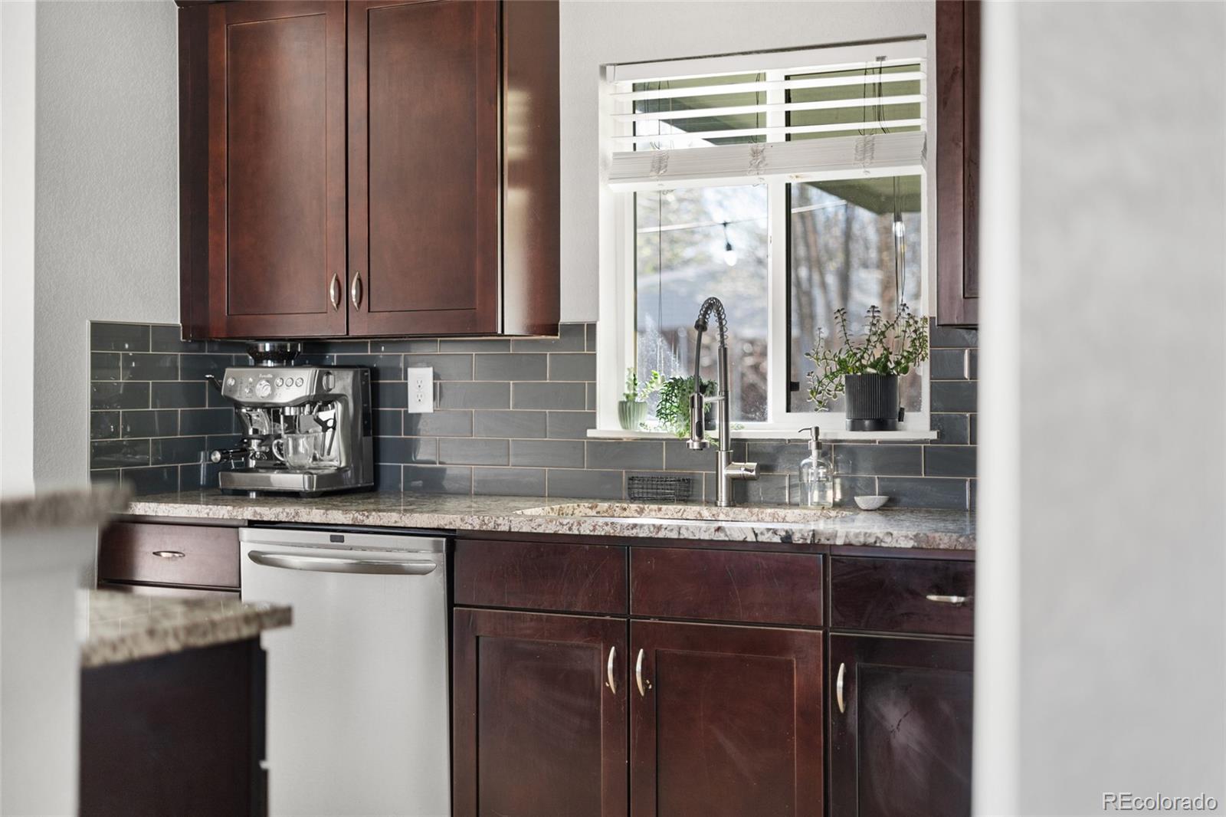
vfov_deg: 27.0
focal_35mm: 50
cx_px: 613
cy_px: 408
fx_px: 1702
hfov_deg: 39.6
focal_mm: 50
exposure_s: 1/25
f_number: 1.8
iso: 500
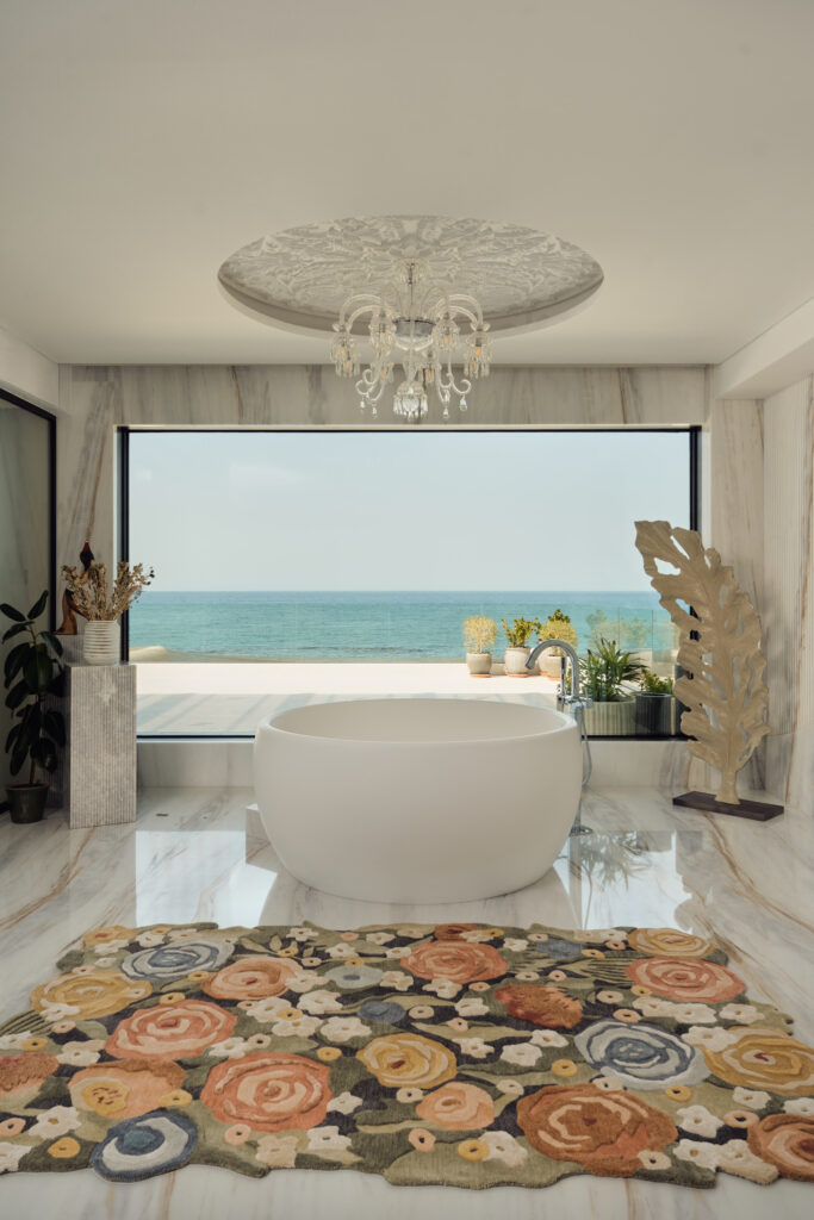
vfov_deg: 68.2
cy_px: 610
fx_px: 902
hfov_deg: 48.6
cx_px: 407
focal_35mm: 27
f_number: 7.1
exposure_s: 1/50
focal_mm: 26.6
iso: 125
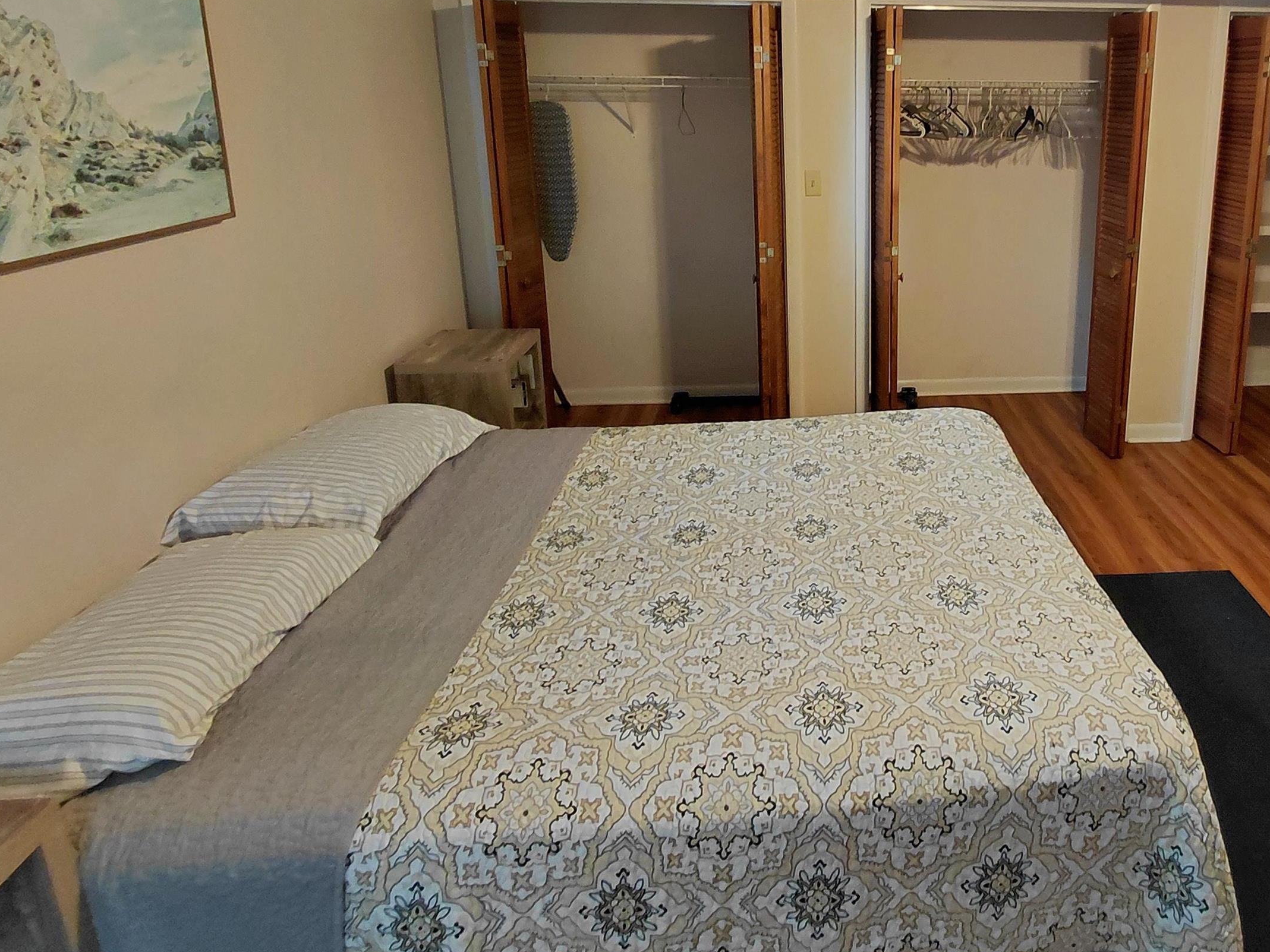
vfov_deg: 57.4
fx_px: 844
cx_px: 862
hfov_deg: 71.4
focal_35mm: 23
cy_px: 305
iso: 200
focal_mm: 1.64
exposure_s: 1/30
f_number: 2.2
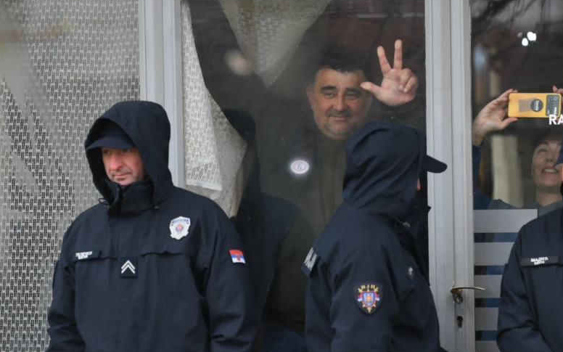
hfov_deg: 7.8
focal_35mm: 269
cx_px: 348
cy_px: 191
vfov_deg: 4.9
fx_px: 4127
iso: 500
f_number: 4
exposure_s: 1/320
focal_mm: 200
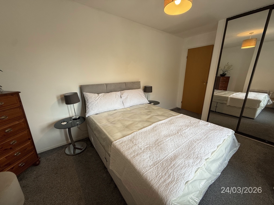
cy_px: 102
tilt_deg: -15.5
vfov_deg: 85.7
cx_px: 137
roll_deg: -0.1
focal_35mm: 14
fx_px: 111
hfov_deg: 102.1
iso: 100
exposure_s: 1/99
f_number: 2.2
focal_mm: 2.22
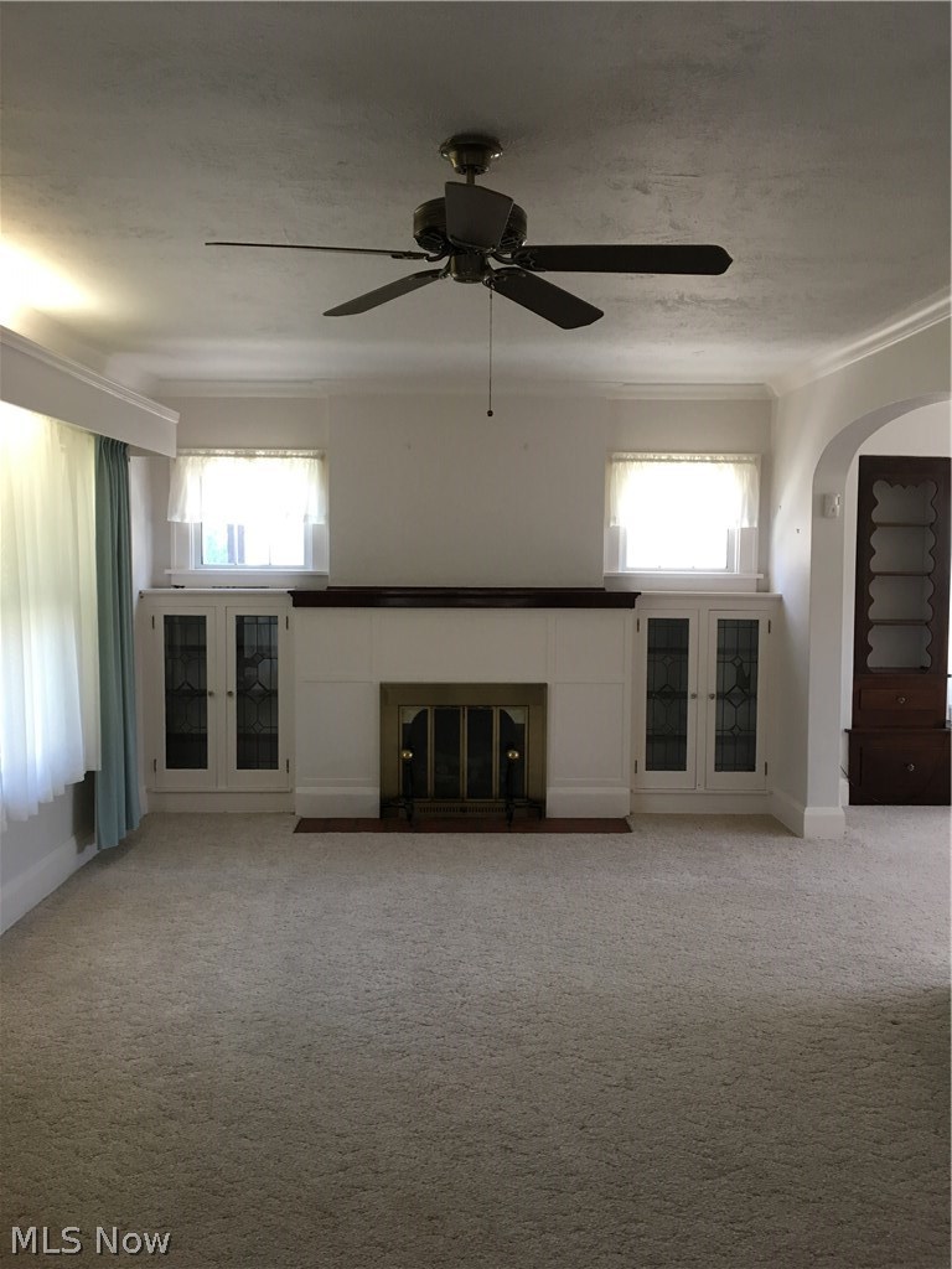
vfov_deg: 61.7
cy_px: 634
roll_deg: -0.4
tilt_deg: -3.8
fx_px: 1063
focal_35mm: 29
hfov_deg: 48.2
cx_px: 476
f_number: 2.2
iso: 64
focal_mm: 4.15
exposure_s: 1/33
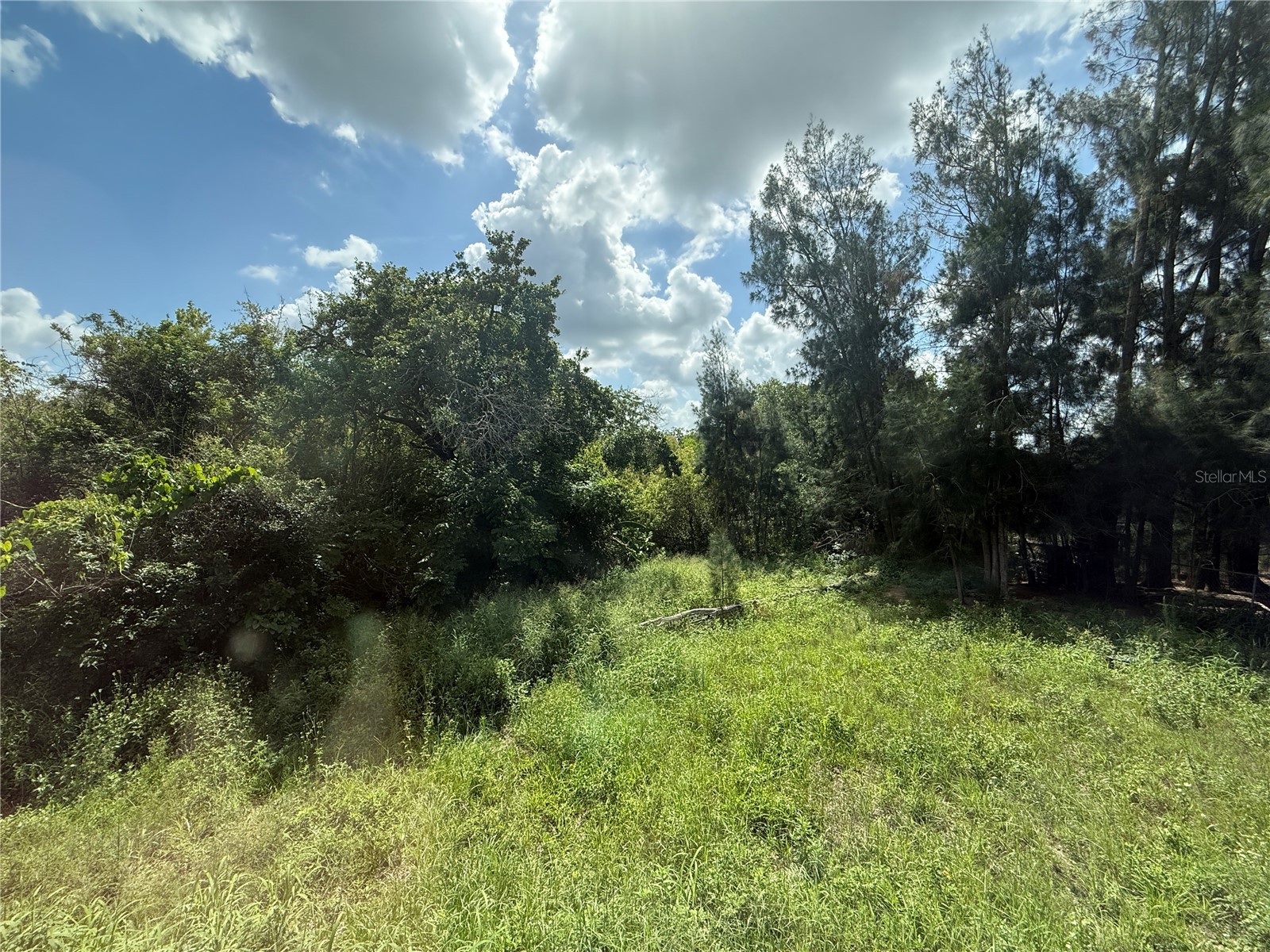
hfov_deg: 102.1
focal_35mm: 14
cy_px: 476
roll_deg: +0.0
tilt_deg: -0.7
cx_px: 635
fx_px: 514
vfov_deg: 85.7
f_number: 2.2
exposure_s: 1/1399
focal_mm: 2.22
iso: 64
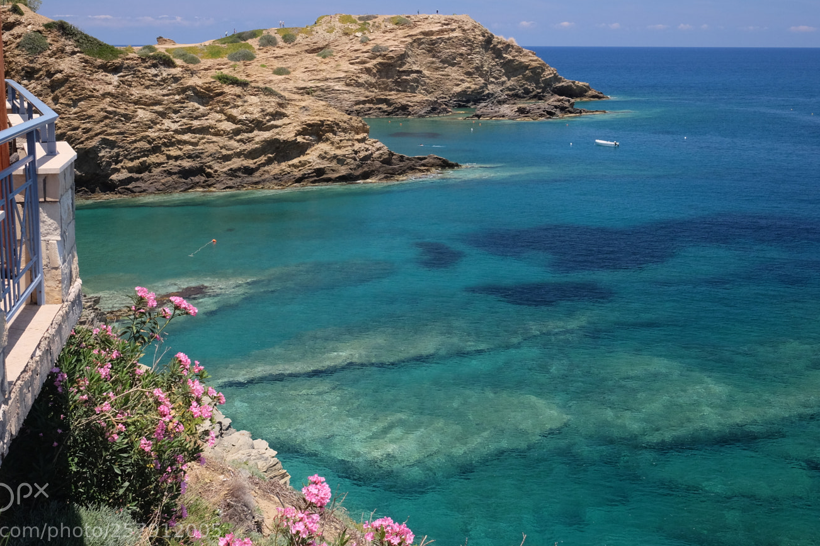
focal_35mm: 43
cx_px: 396
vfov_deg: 31.2
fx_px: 979
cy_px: 244
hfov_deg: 45.4
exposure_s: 1/38
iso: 800
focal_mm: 23
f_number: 8
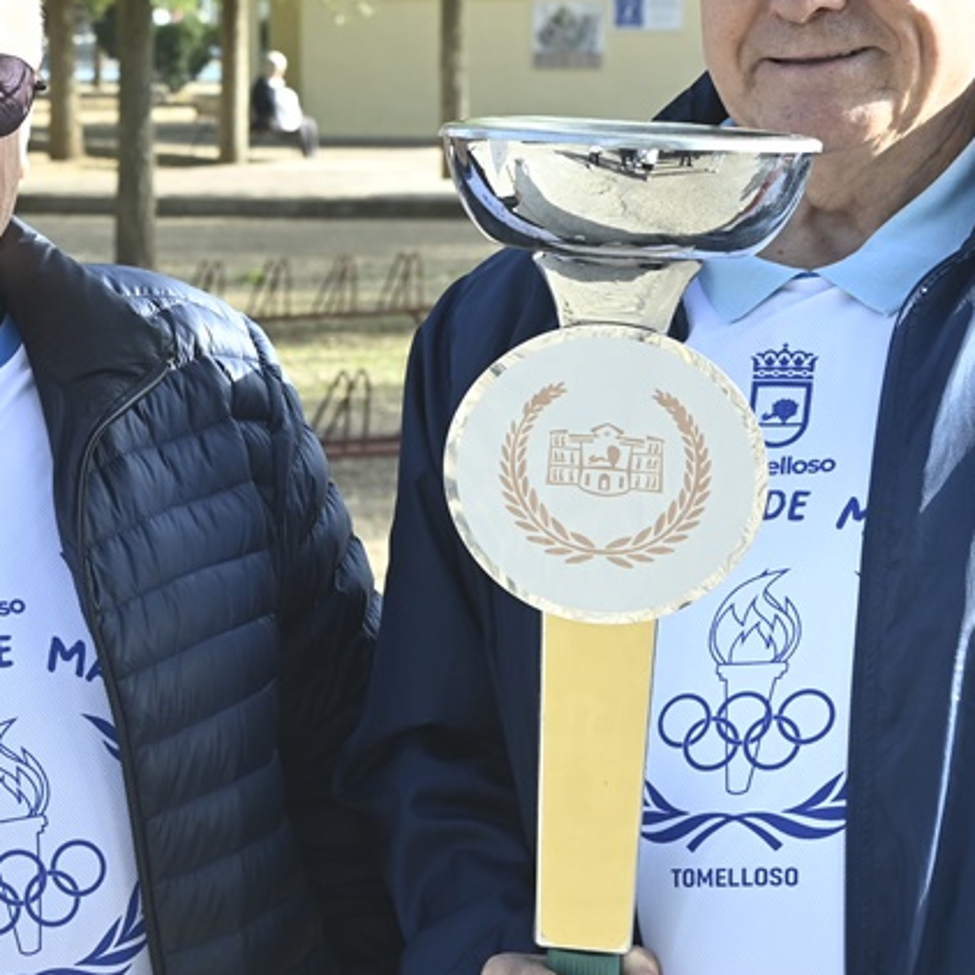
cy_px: 596
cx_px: -62
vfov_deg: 12.8
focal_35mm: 136
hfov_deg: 12.6
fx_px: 4334
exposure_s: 1/250
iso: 500
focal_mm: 44
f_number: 8
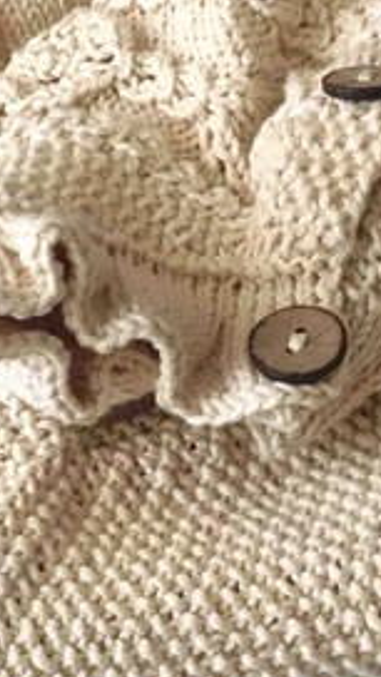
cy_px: 342
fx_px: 1994
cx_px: 20
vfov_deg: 19.3
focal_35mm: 111
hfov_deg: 10.8
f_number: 2.4
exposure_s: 1/24
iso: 160
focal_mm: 6
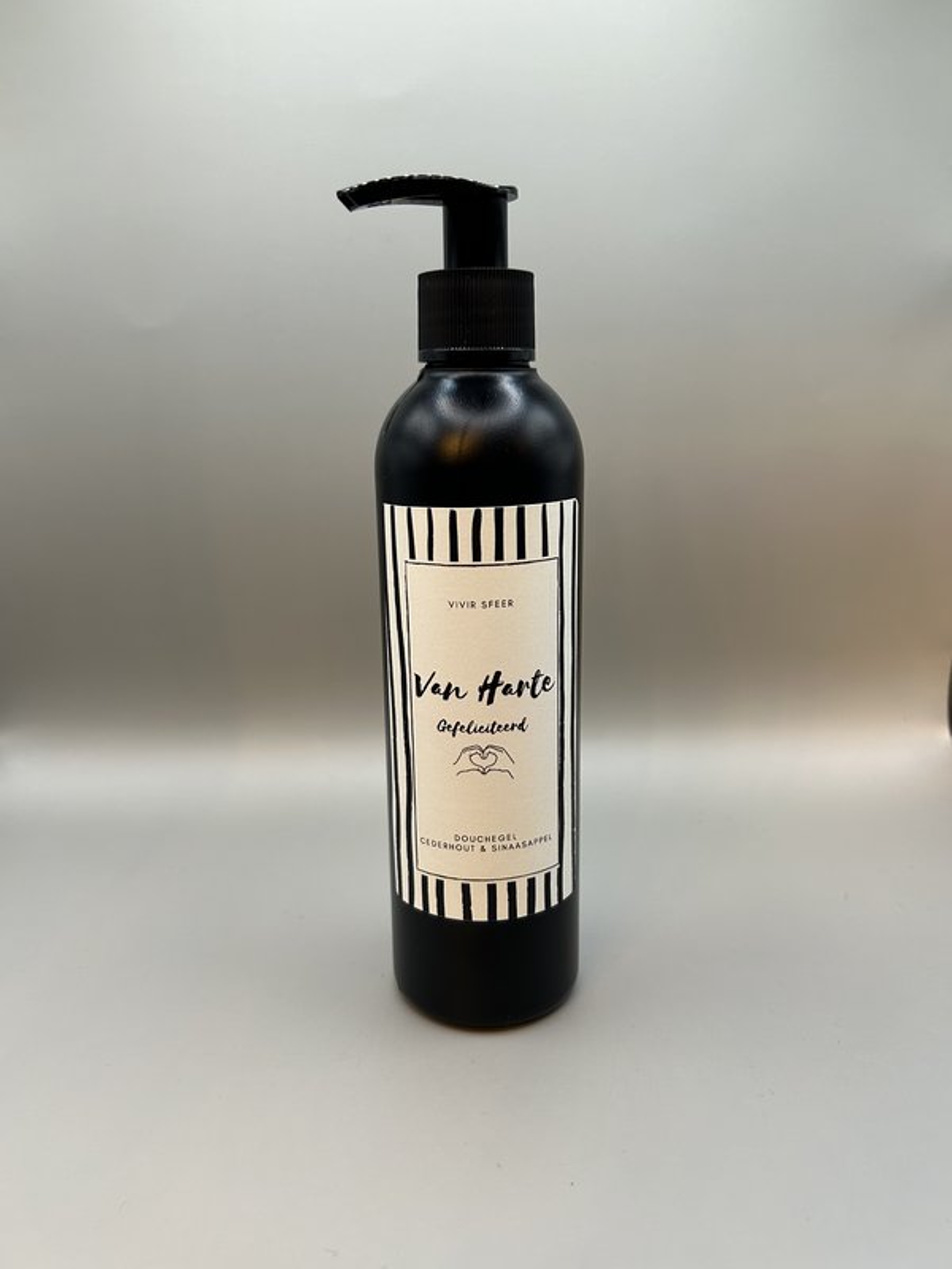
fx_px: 953
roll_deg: +0.5
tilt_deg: -14.2
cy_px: 634
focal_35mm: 26
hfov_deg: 53.1
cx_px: 476
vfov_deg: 67.3
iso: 100
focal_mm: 5.7
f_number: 1.5
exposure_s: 1/100
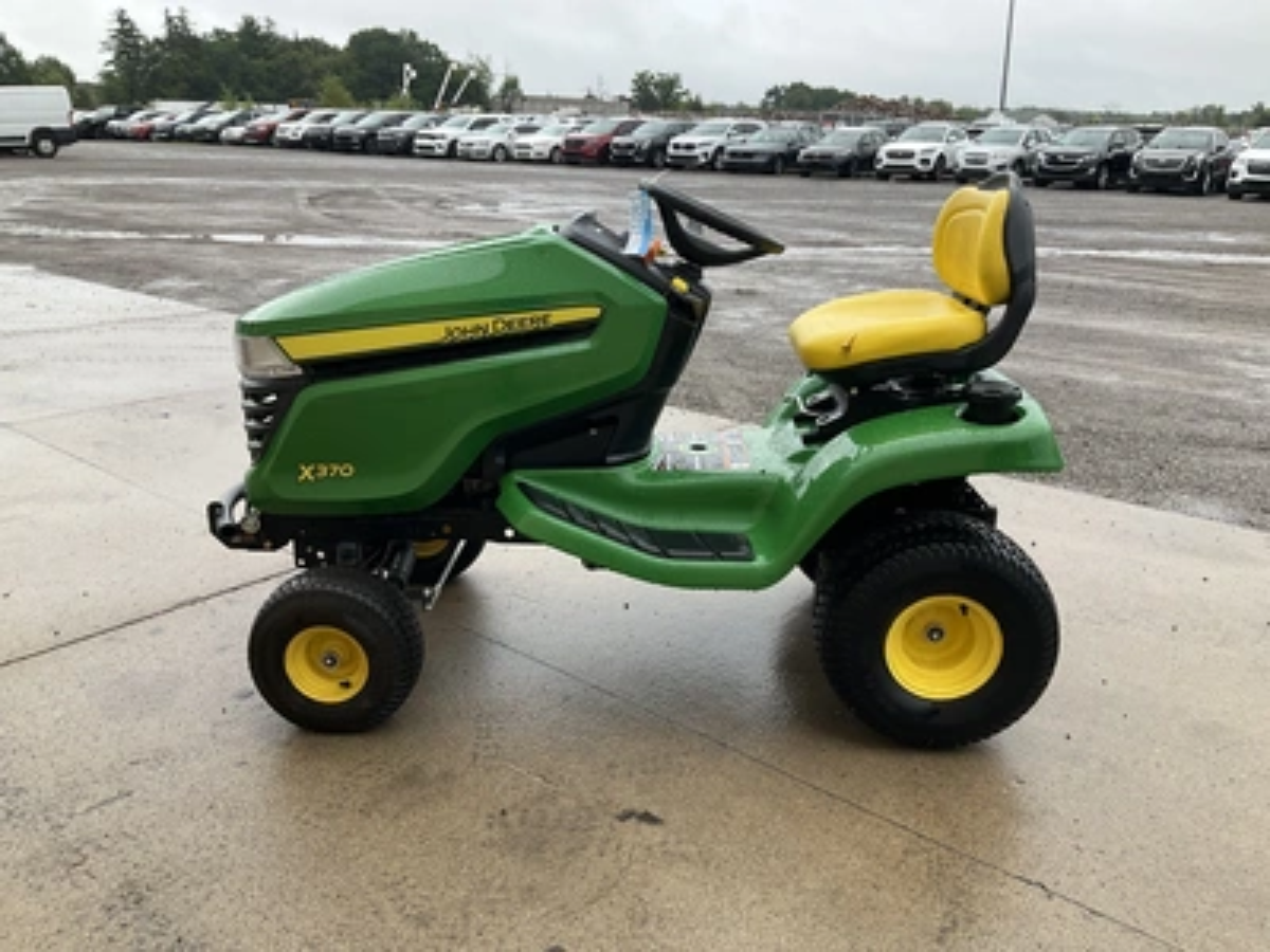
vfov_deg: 48.2
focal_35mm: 29
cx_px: 635
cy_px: 476
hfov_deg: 61.7
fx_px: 1064
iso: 25
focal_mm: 3
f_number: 1.8
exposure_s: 1/256
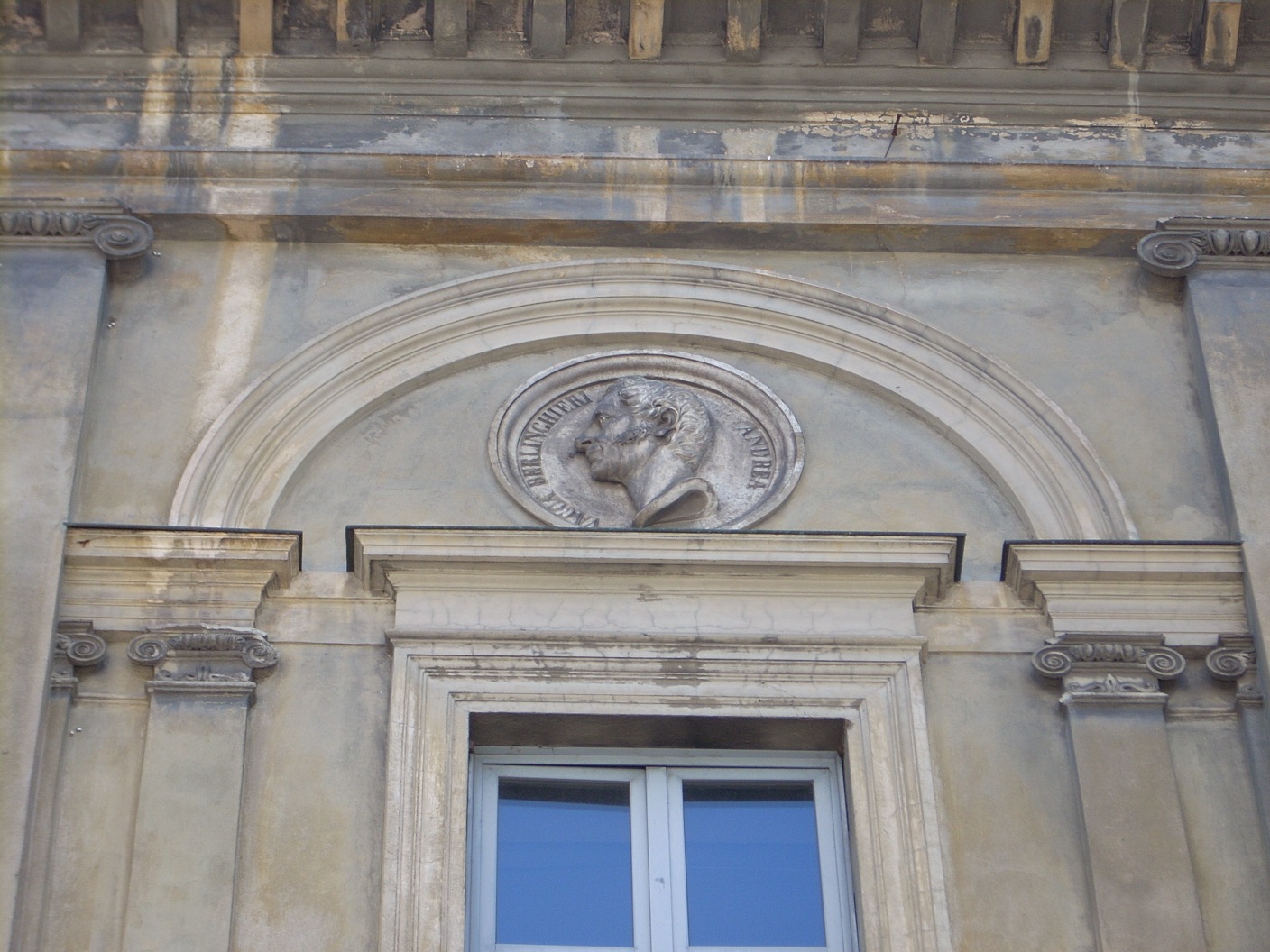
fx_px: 4146
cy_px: 476
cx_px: 635
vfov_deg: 13.1
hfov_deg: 17.4
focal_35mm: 113
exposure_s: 1/84.8
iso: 64
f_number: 5.2
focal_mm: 18.6
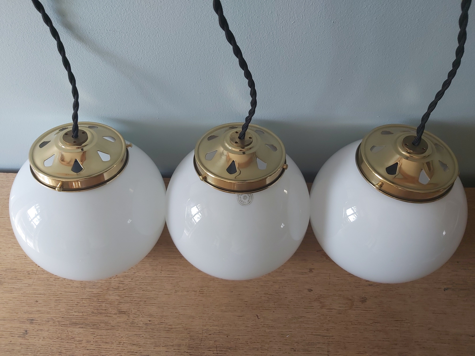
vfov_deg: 53.1
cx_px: 238
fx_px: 357
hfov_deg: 67.3
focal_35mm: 26
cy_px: 178
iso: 64
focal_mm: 3.92
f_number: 1.7
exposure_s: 1/120
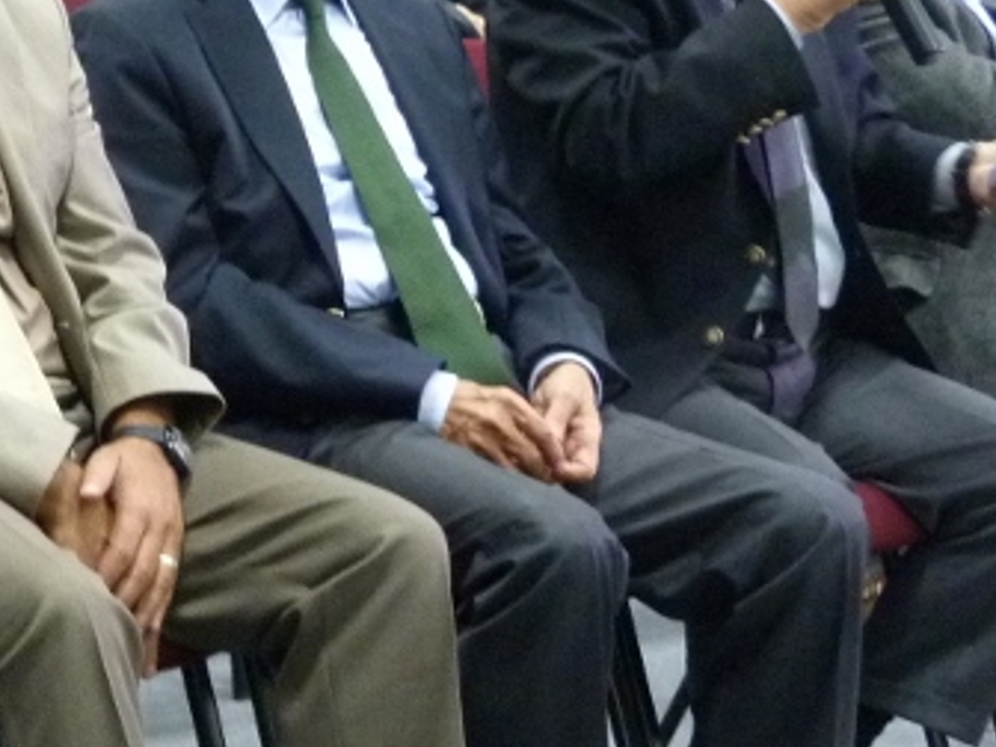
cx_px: -107
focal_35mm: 125
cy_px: 483
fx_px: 3597
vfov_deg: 11.8
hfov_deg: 15.3
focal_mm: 7.4
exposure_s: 1/10
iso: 400
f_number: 3.2
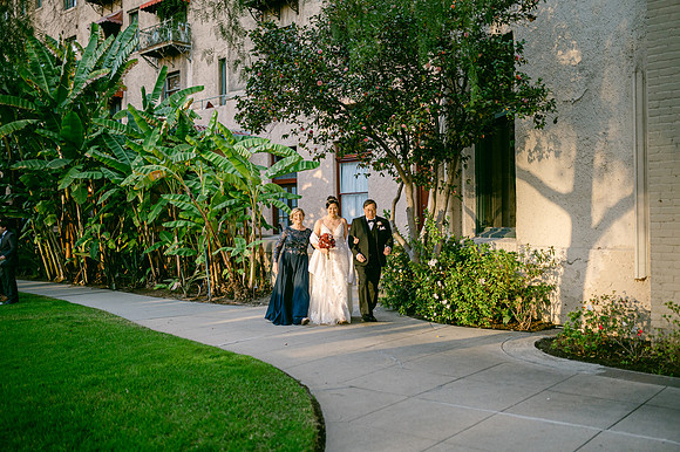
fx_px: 671
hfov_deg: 53.7
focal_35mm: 36
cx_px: 340
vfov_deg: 37.3
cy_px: 226
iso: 1000
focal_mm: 35
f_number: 1.4
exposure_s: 1/2500
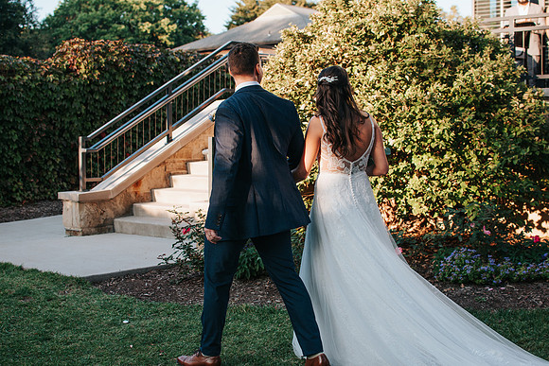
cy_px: 183
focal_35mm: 52
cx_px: 274
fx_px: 801
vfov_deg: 25.8
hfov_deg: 37.8
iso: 200
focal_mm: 35
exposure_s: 1/400
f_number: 3.5
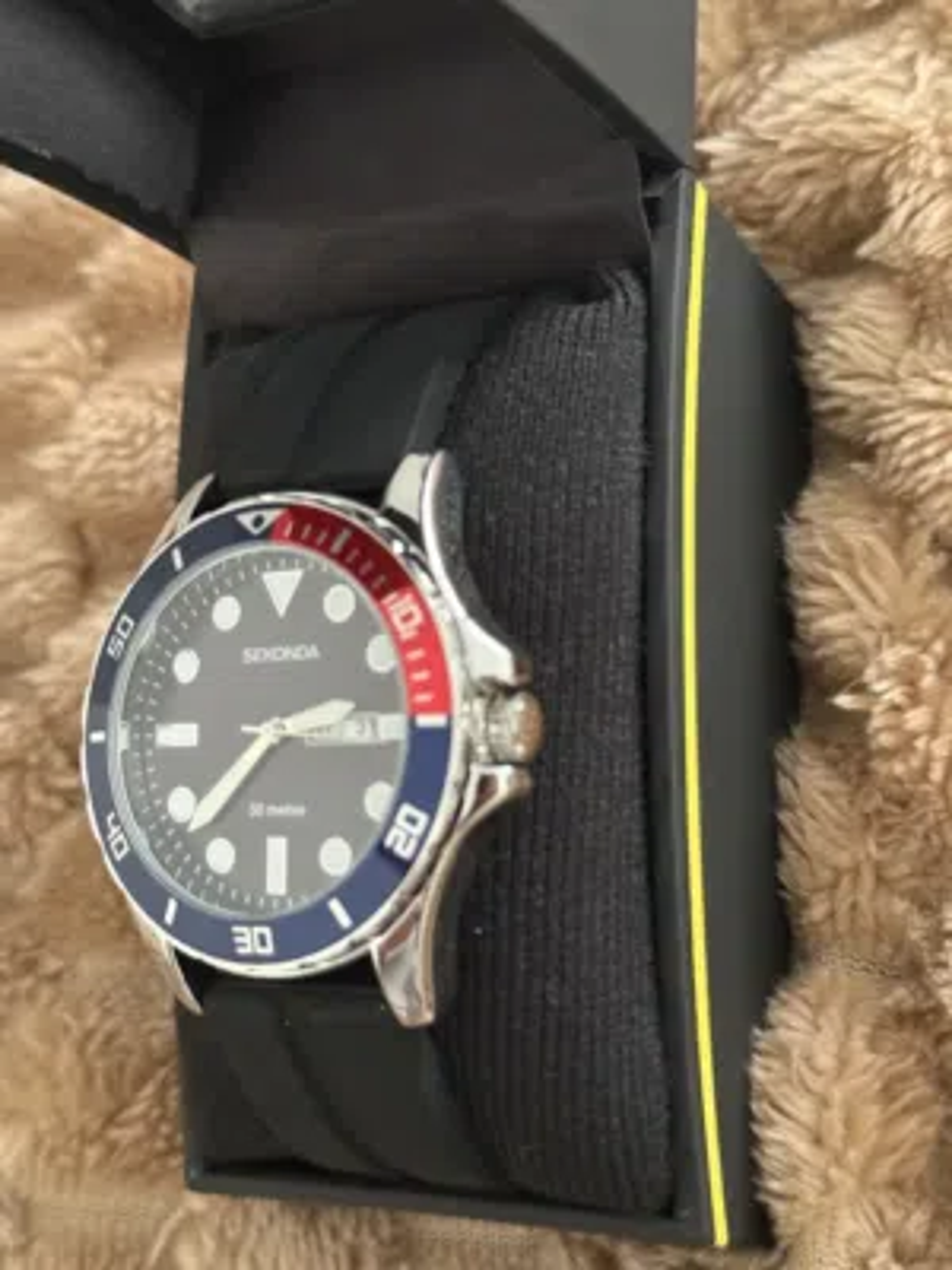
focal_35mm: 48
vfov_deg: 39.7
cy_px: 635
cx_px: 476
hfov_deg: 30.3
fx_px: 1760
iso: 640
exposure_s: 1/30
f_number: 1.78
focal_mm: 6.76
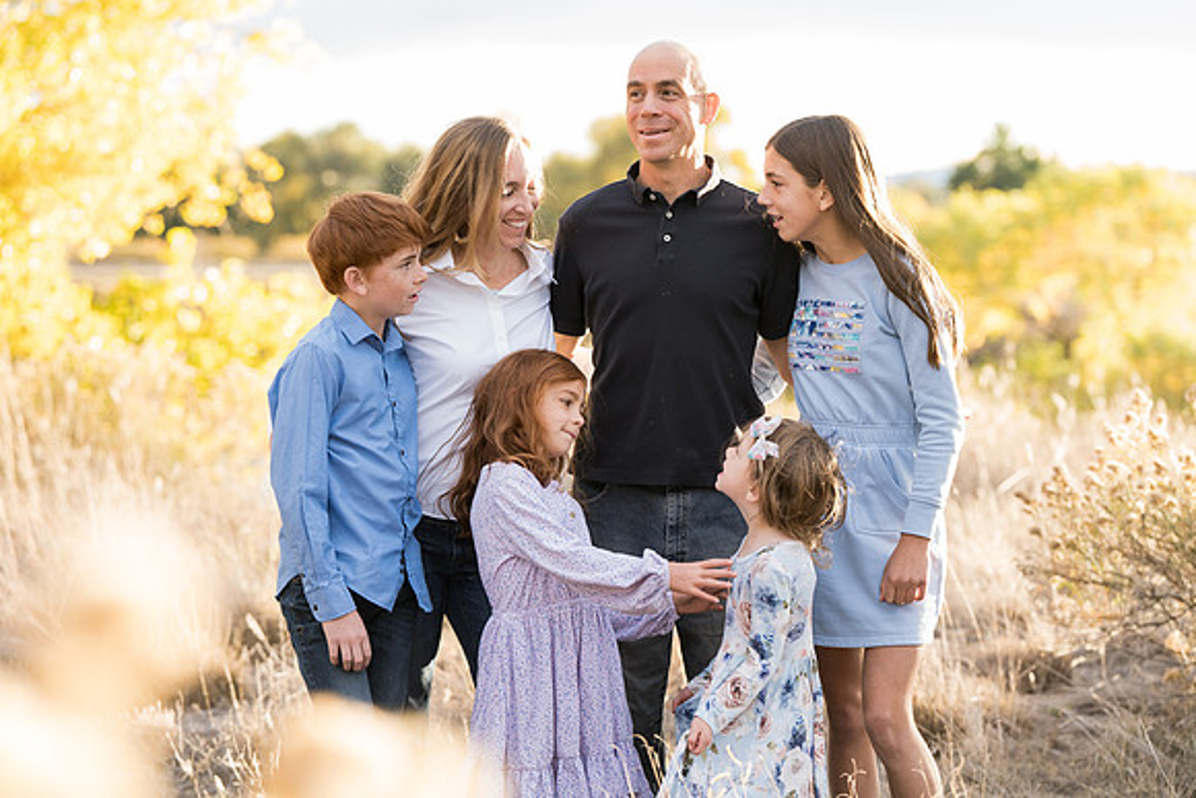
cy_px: 399
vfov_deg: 12.3
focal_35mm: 111
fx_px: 3688
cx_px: 598
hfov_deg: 18.4
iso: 1000
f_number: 3.5
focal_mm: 111
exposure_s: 1/320
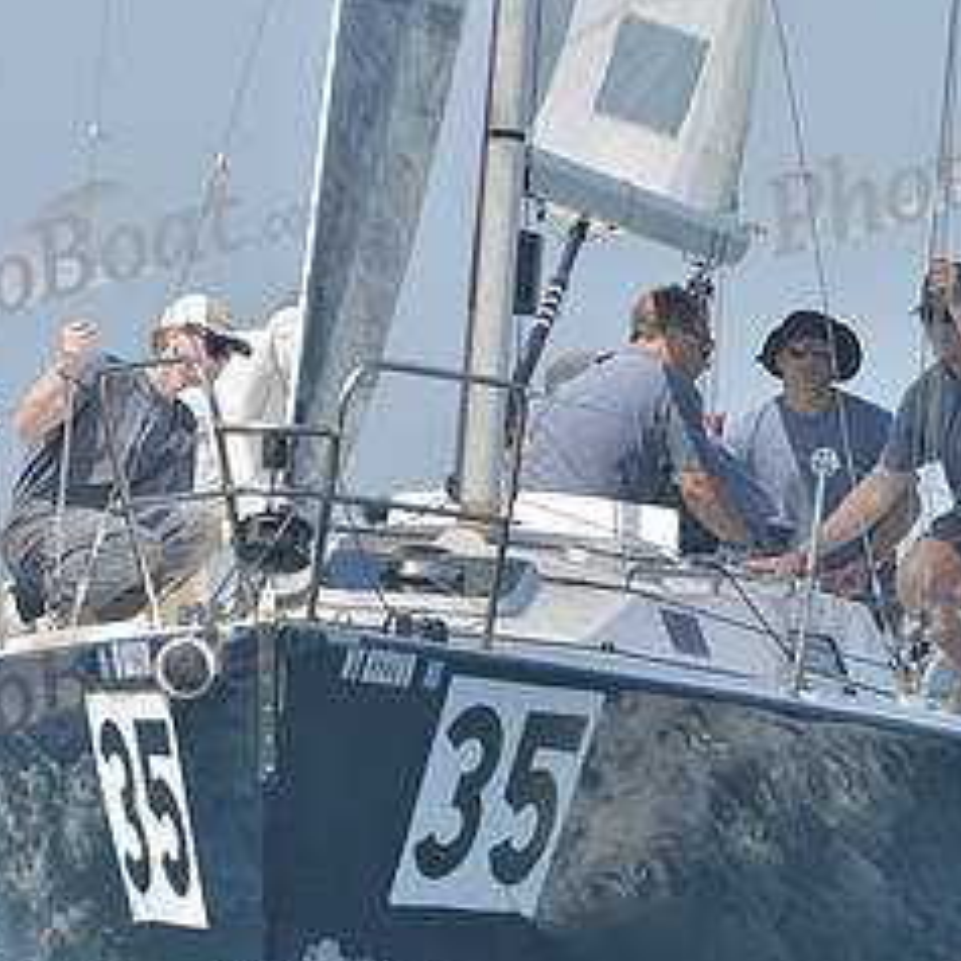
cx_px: 561
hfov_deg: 2.4
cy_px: 418
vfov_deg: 2.4
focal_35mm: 725
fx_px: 22771
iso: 280
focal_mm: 350
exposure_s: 1/1000
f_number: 6.3
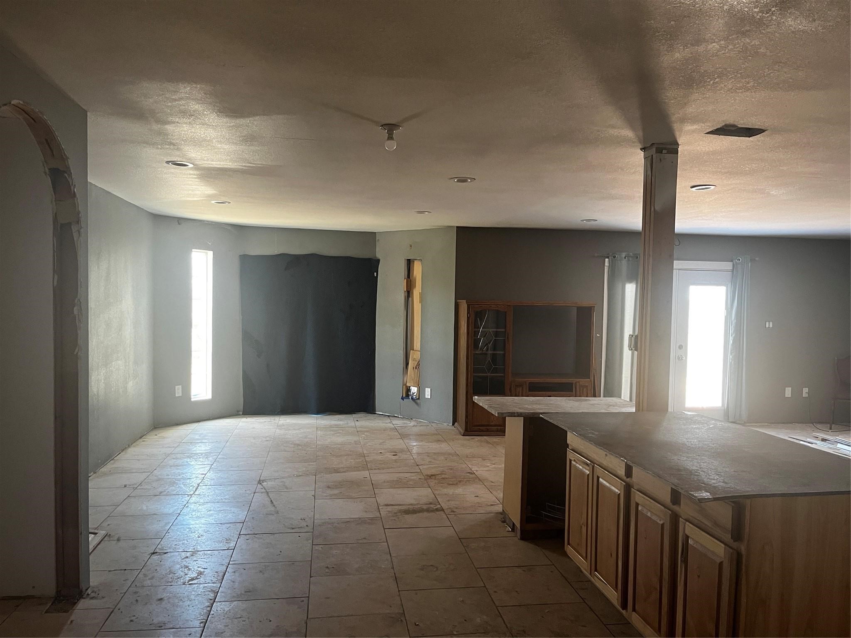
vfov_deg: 53.1
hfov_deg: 67.3
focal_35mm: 26
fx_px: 639
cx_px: 426
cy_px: 319
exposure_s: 1/60
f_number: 1.6
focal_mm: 5.1
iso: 250
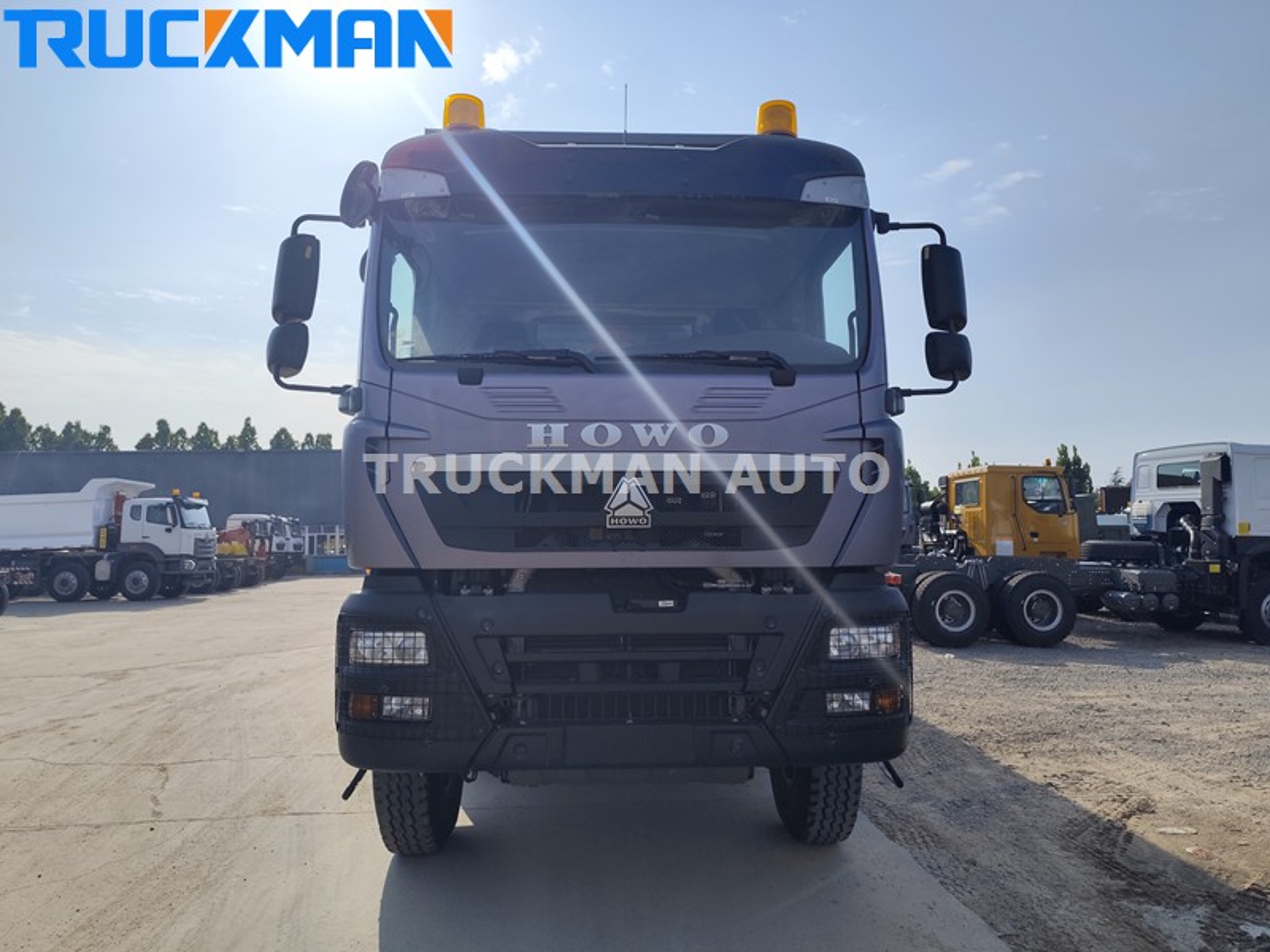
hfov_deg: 73.9
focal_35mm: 23
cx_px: 635
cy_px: 476
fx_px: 844
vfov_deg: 58.9
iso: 50
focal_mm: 6.14
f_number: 1.65
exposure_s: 1/3501
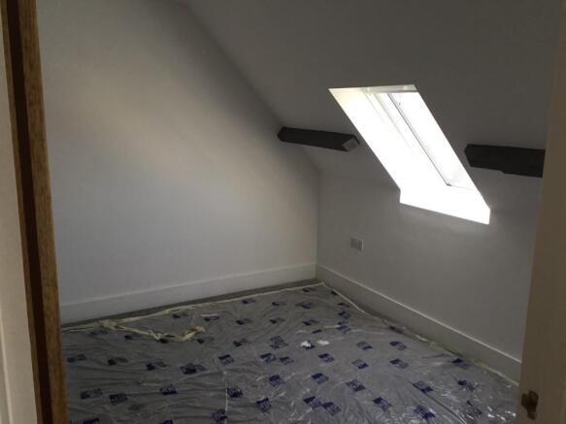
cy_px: 212
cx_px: 283
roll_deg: -1.0
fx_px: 507
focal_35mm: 31
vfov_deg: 45.4
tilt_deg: -12.0
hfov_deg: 58.4
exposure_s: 1/100
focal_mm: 3.3
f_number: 2.4
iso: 40
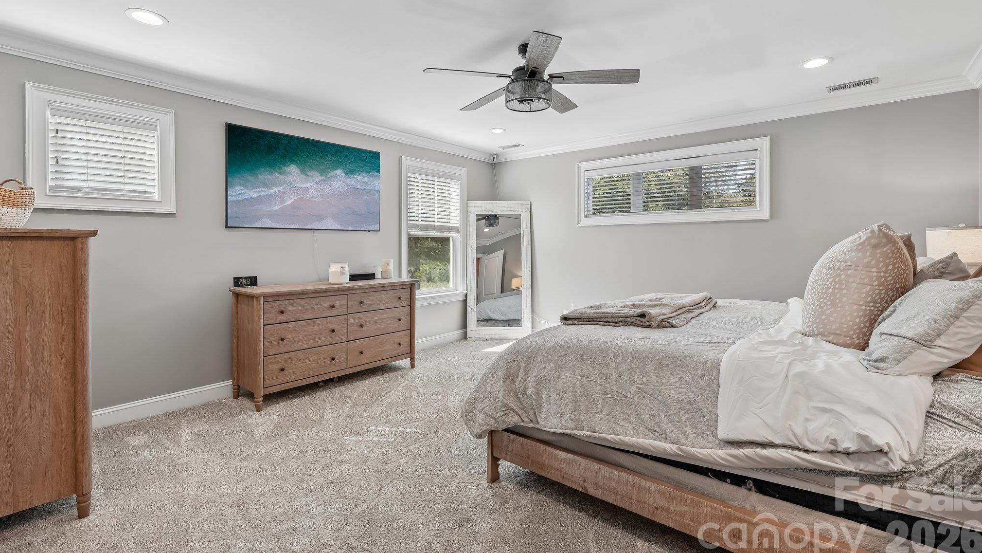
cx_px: 492
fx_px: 443
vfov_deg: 63.7
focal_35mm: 17
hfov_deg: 95.9
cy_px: 240
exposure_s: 1/15
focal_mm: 16
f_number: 8
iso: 400
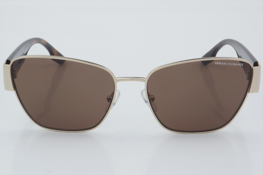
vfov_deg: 16.6
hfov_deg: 24.6
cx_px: 132
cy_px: 88
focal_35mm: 82
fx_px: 603
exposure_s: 1/4
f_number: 32
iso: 100
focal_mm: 55
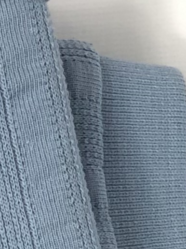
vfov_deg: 4.7
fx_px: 2917
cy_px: 638
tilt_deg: -88.2
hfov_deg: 3.5
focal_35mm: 407
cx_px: -424
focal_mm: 6
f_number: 2.4
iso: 25
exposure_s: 1/60
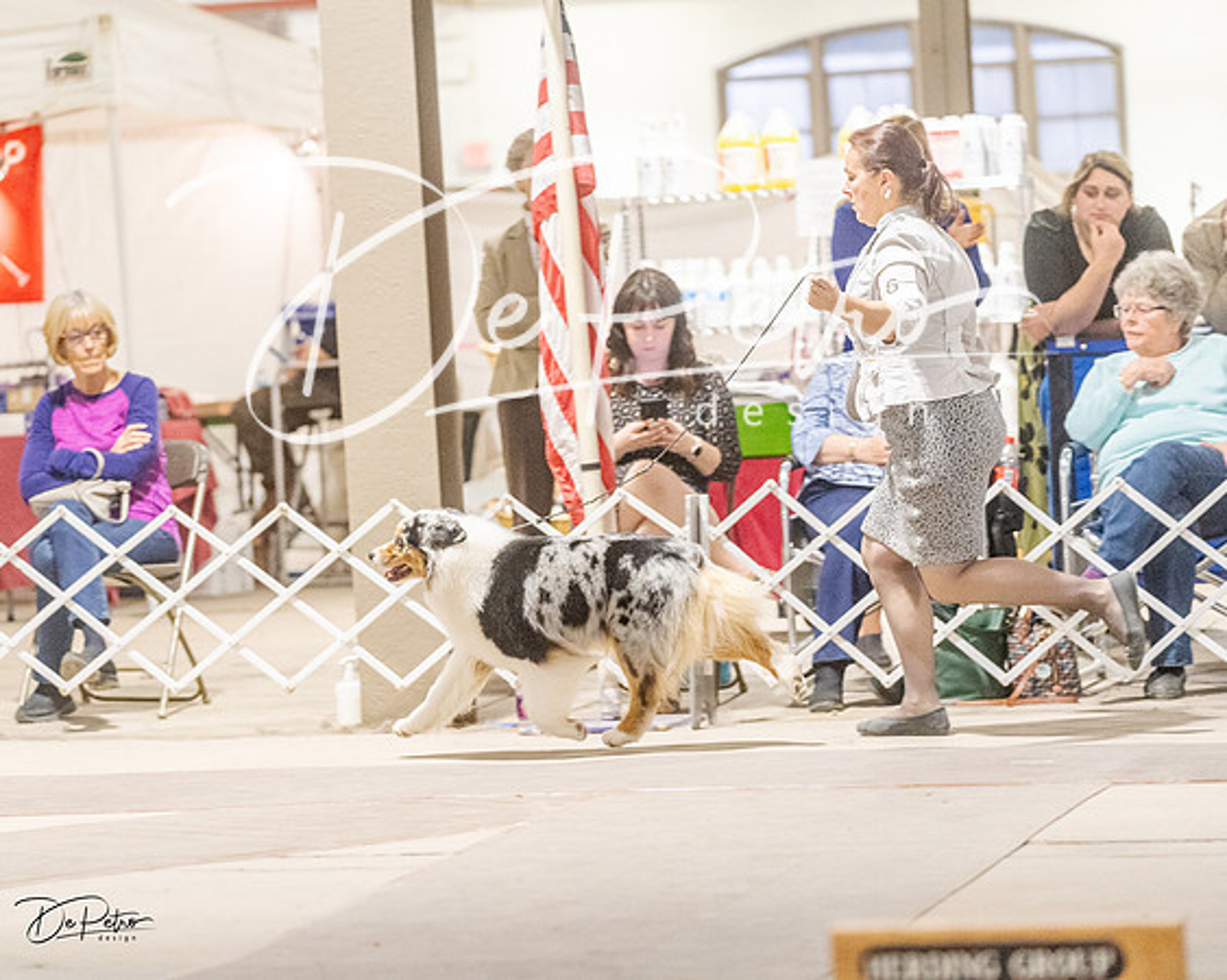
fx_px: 5397
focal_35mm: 149
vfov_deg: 10.4
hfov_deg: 13.0
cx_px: 532
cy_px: 490
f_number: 3.2
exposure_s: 1/320
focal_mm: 132
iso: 6400
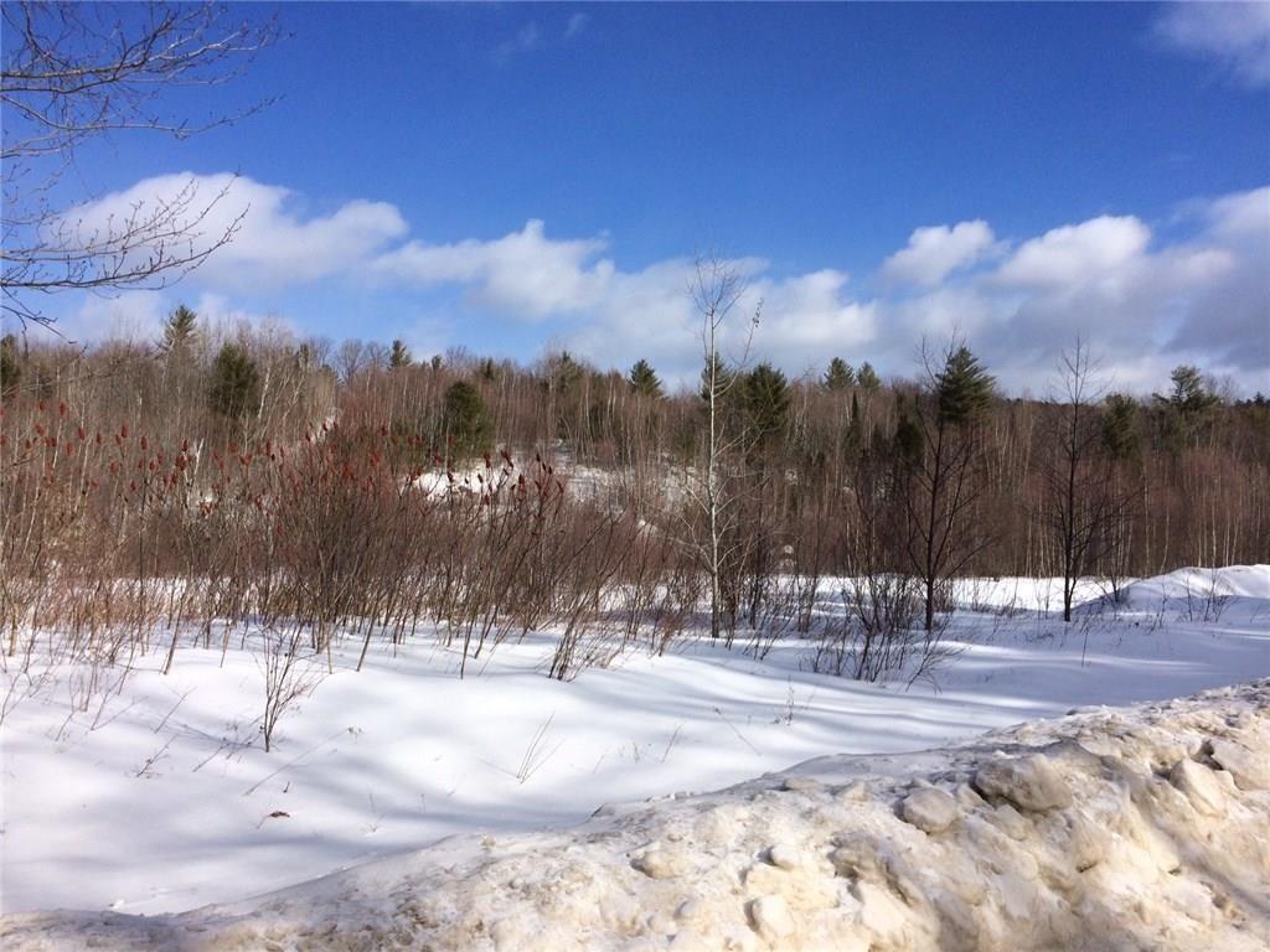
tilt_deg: +3.2
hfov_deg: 61.7
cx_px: 635
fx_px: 1064
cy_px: 476
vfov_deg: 48.2
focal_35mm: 29
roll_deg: +0.9
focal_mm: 4.15
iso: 32
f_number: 2.2
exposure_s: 1/4115
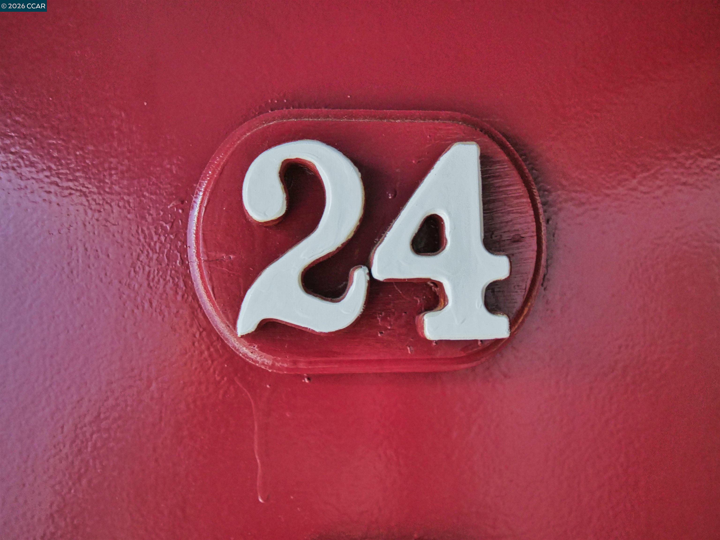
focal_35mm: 28
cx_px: 360
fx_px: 582
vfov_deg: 49.7
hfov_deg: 63.4
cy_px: 270
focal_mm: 14
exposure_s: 1/50
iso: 800
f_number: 2.8
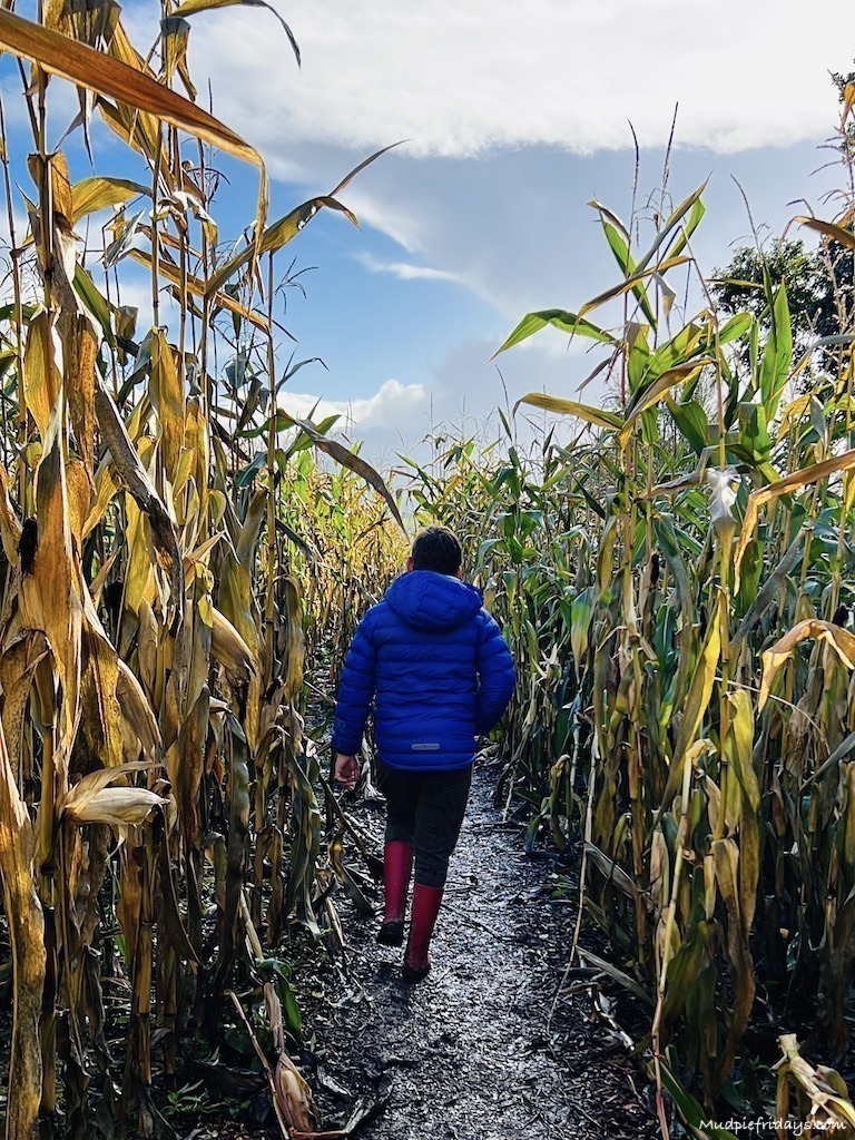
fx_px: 1054
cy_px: 570
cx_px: 428
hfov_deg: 44.2
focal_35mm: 32
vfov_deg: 56.8
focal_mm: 5.7
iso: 50
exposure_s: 1/2165
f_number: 1.5
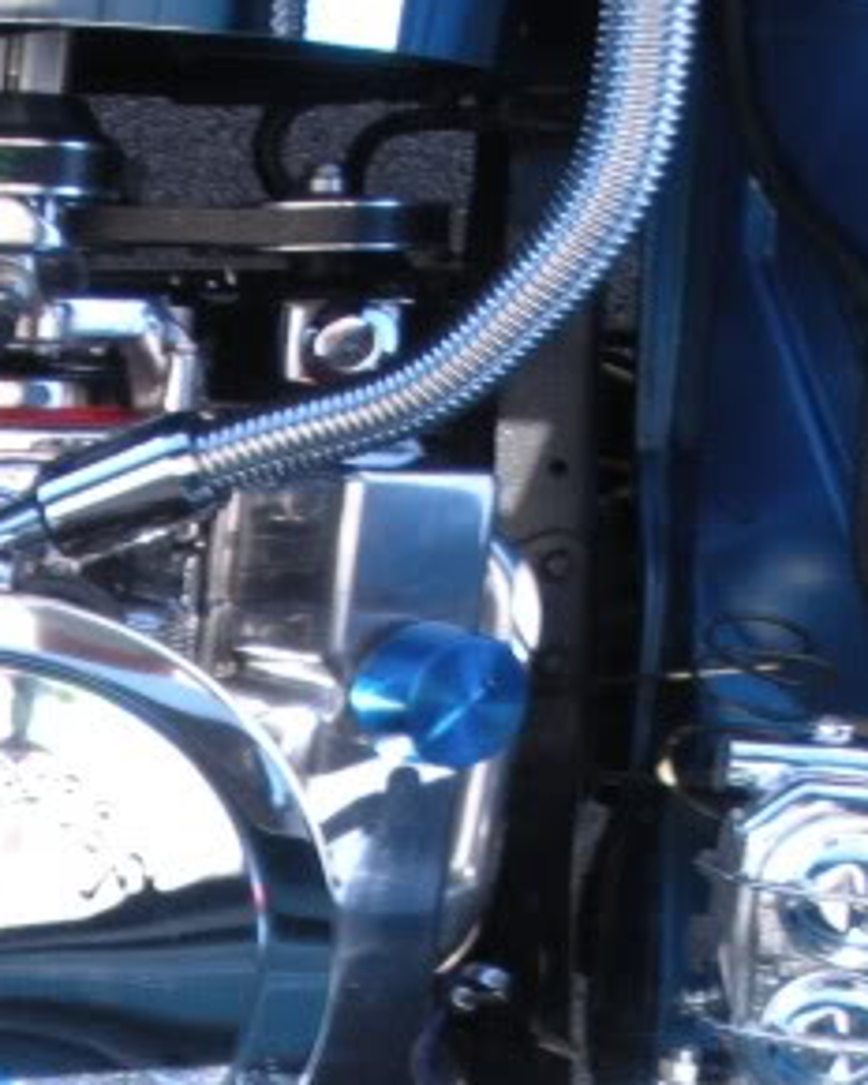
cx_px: 45
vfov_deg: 18.8
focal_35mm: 97
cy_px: 1272
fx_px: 3115
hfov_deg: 15.6
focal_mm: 6.3
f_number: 3.5
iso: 80
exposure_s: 1/59
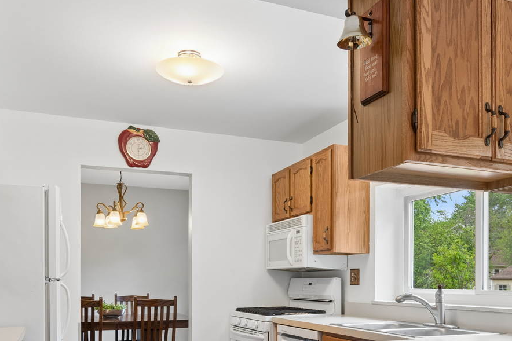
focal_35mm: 33
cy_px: 292
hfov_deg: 57.2
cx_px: 268
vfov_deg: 37.9
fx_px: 469
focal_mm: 12
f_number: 8
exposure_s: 1/8
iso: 250
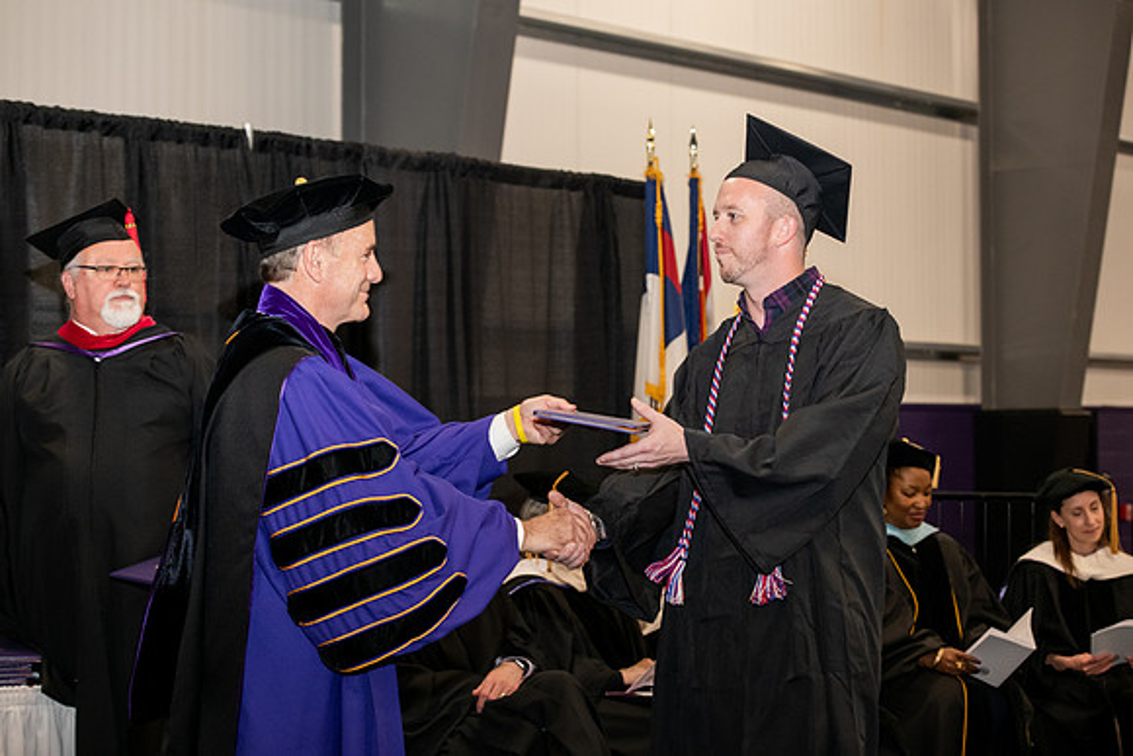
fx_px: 2203
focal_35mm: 70
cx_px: 566
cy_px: 378
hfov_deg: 28.8
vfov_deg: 19.5
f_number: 5
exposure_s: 1/200
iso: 2000
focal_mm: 70
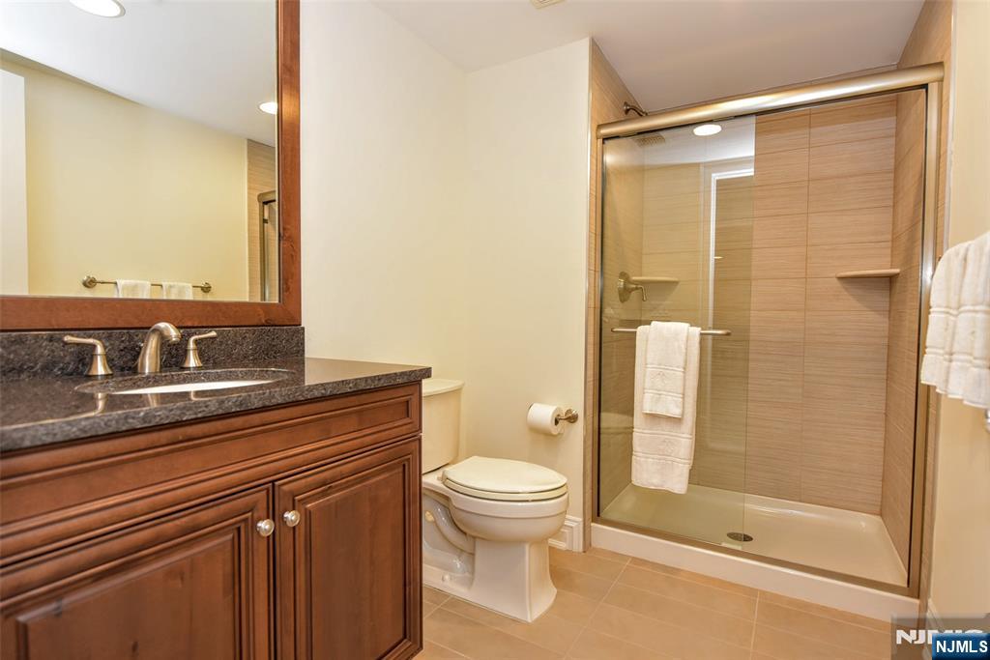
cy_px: 330
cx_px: 495
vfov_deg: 67.4
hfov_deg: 90.0
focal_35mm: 18
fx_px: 495
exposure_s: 1/60
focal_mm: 18
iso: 800
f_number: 4
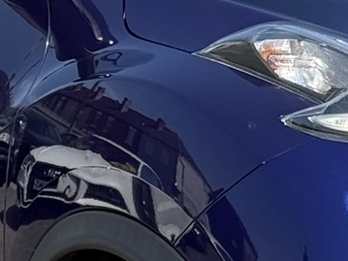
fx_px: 2754
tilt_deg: -9.0
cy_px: 205
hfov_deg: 7.2
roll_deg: -1.0
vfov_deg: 5.4
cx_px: 378
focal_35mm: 274
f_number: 1.78
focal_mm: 6.76
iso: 64
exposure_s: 1/2976
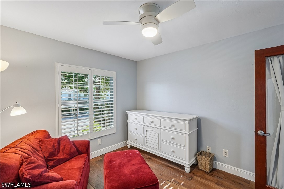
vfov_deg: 73.7
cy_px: 94
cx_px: 142
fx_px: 126
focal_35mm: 16
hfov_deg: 96.8
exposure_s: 1/25
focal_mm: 16
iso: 400
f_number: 8
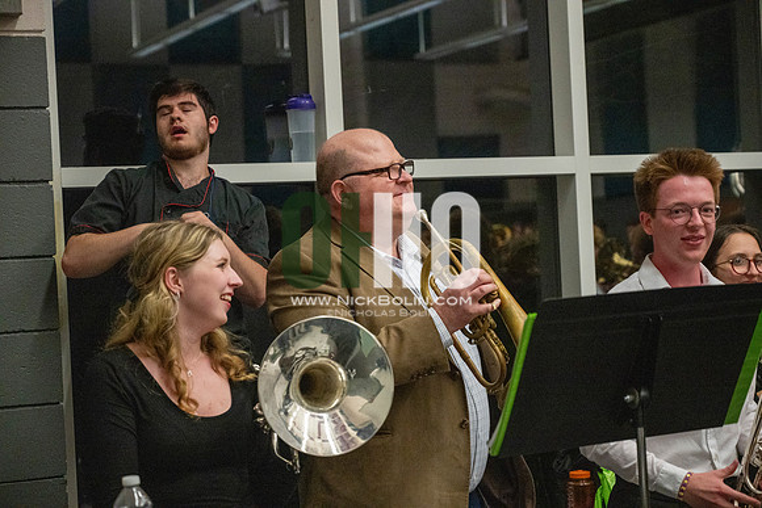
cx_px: 381
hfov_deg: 28.8
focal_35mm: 70
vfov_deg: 19.5
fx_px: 1482
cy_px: 254
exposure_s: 1/500
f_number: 4
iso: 10000
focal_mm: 70
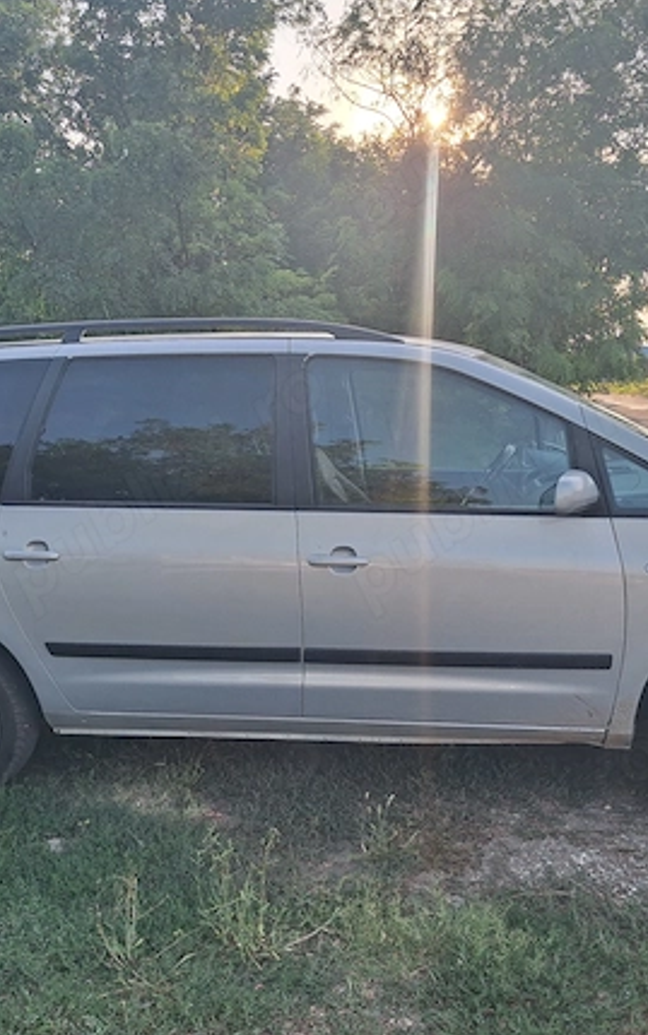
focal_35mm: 34
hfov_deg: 37.3
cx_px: 335
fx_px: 960
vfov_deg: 56.7
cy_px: 510
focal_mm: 5.54
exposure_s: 1/759
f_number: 1.8
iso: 40
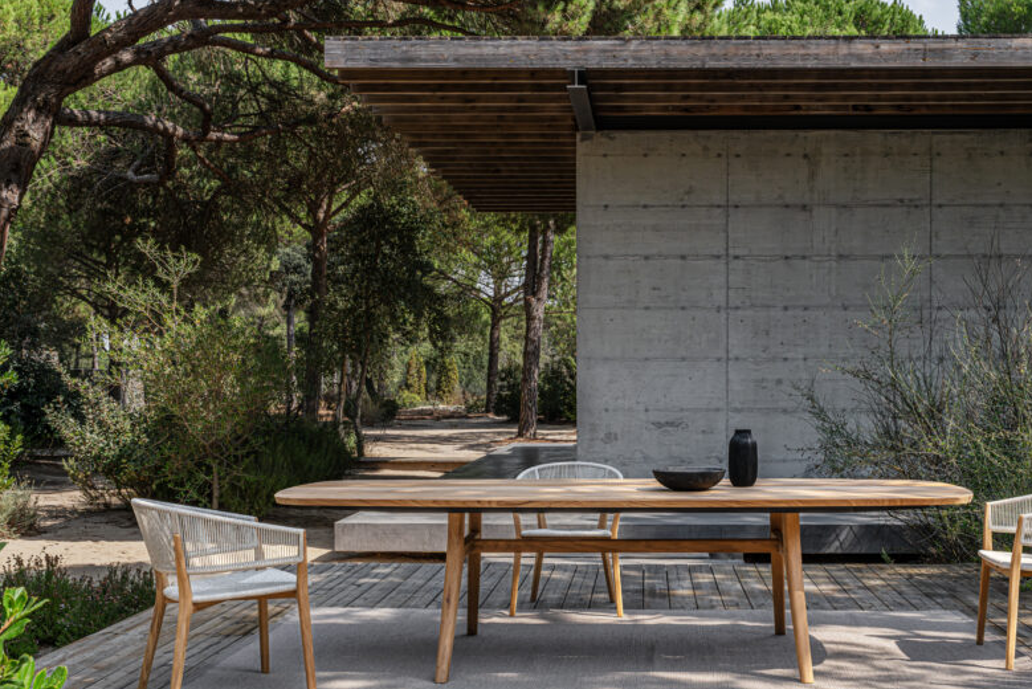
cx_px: 624
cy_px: 409
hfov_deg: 42.5
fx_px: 1319
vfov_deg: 29.2
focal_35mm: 46
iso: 800
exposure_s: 1/200
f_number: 16
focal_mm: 35
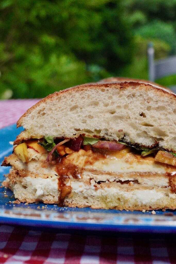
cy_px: 132
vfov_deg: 38.9
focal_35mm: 51
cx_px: 88
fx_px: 374
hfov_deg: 26.5
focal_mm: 34
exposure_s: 1/4000
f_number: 6.3
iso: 2500
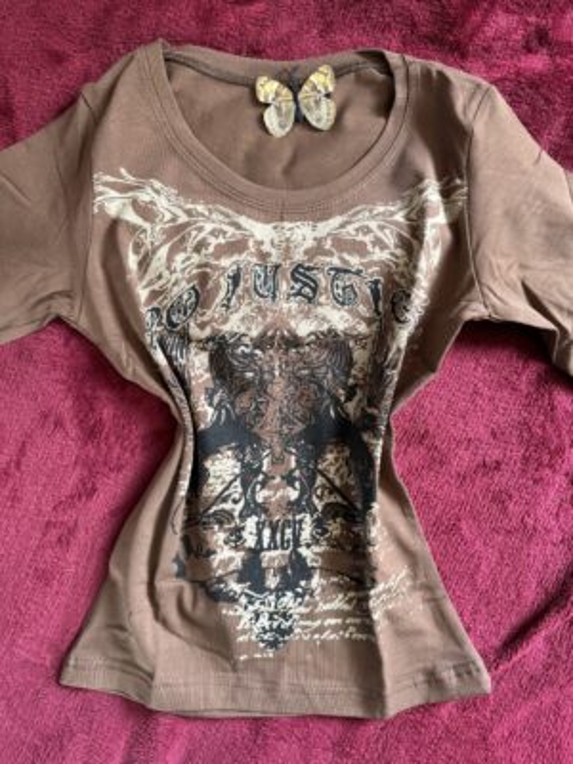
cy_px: 382
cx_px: 286
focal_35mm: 24
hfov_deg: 56.8
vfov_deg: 71.6
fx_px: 530
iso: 200
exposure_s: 1/64
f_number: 1.78
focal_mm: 6.76
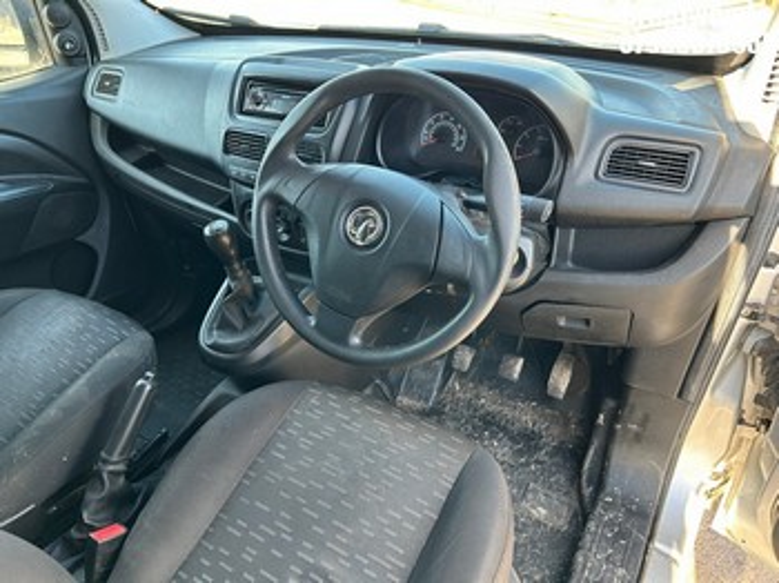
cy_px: 292
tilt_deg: -34.2
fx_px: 585
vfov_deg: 53.0
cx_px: 390
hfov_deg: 67.3
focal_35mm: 26
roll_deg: +1.1
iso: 125
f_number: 1.5
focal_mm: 5.7
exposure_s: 1/121
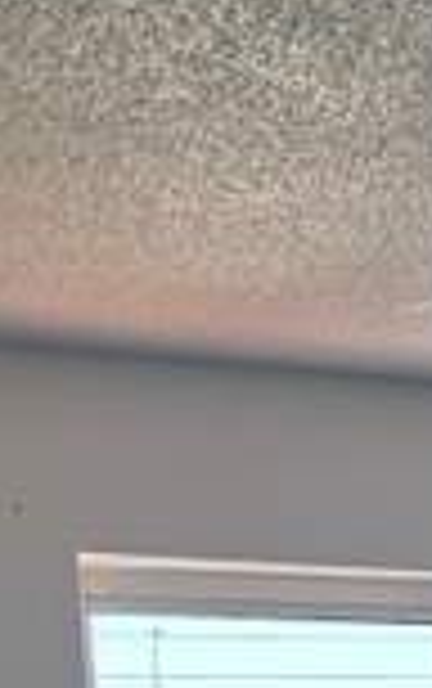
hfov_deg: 12.3
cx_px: 639
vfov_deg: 16.9
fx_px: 1916
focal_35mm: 102
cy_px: 1237
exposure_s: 1/180
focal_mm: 6.3
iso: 100
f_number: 1.7
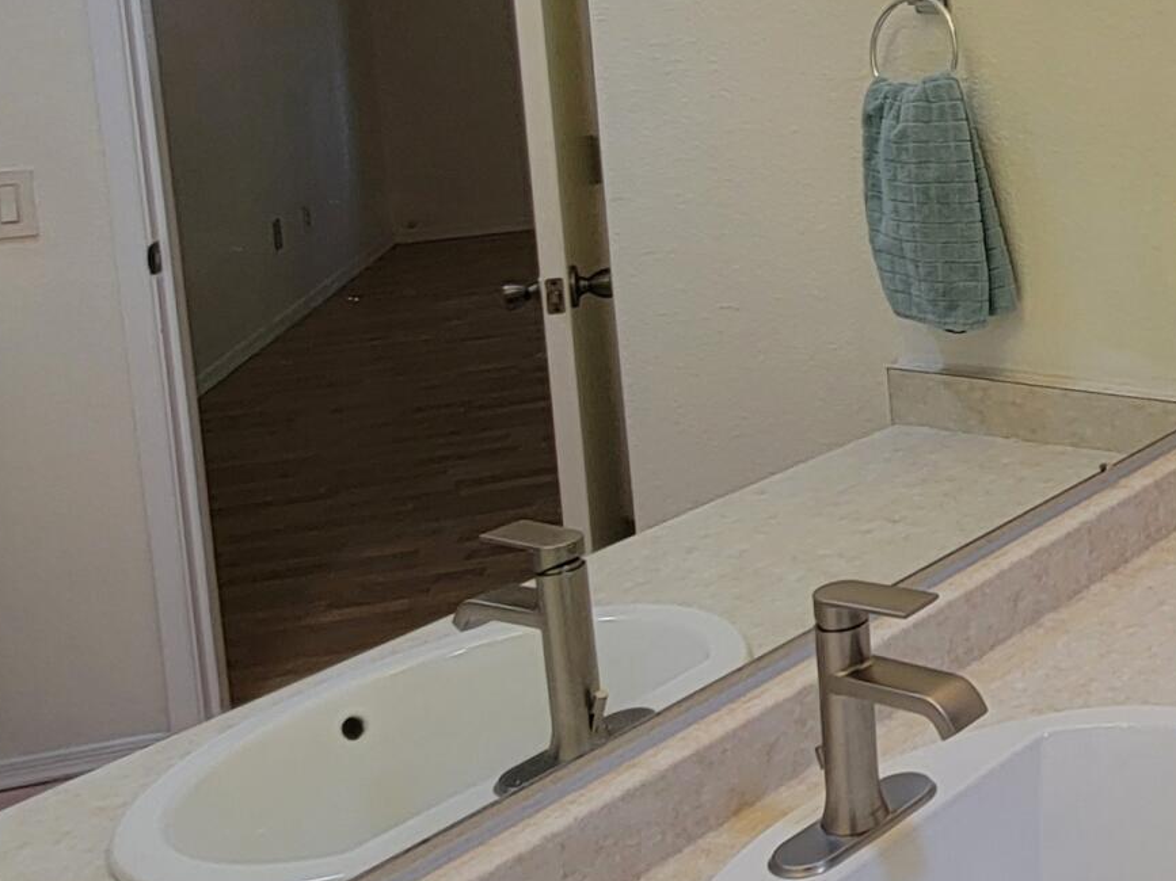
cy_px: 12
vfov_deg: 30.1
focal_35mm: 45
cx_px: 1407
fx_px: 1529
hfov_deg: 34.0
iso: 64
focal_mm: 2.2
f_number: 2.2
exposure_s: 1/60.2
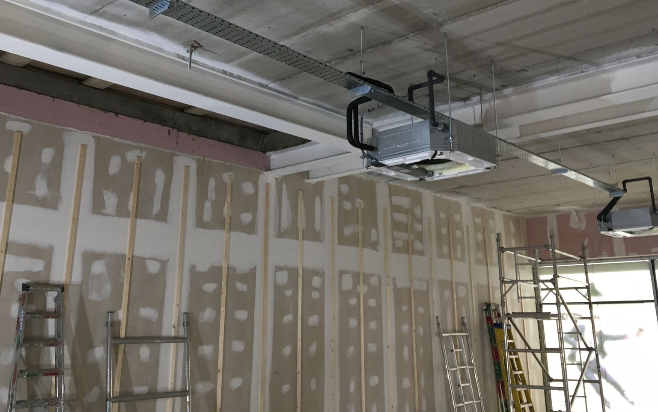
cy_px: 125
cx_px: 335
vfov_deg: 34.9
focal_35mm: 36
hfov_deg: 54.0
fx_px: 646
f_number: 2.2
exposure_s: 1/33
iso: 125
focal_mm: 4.15
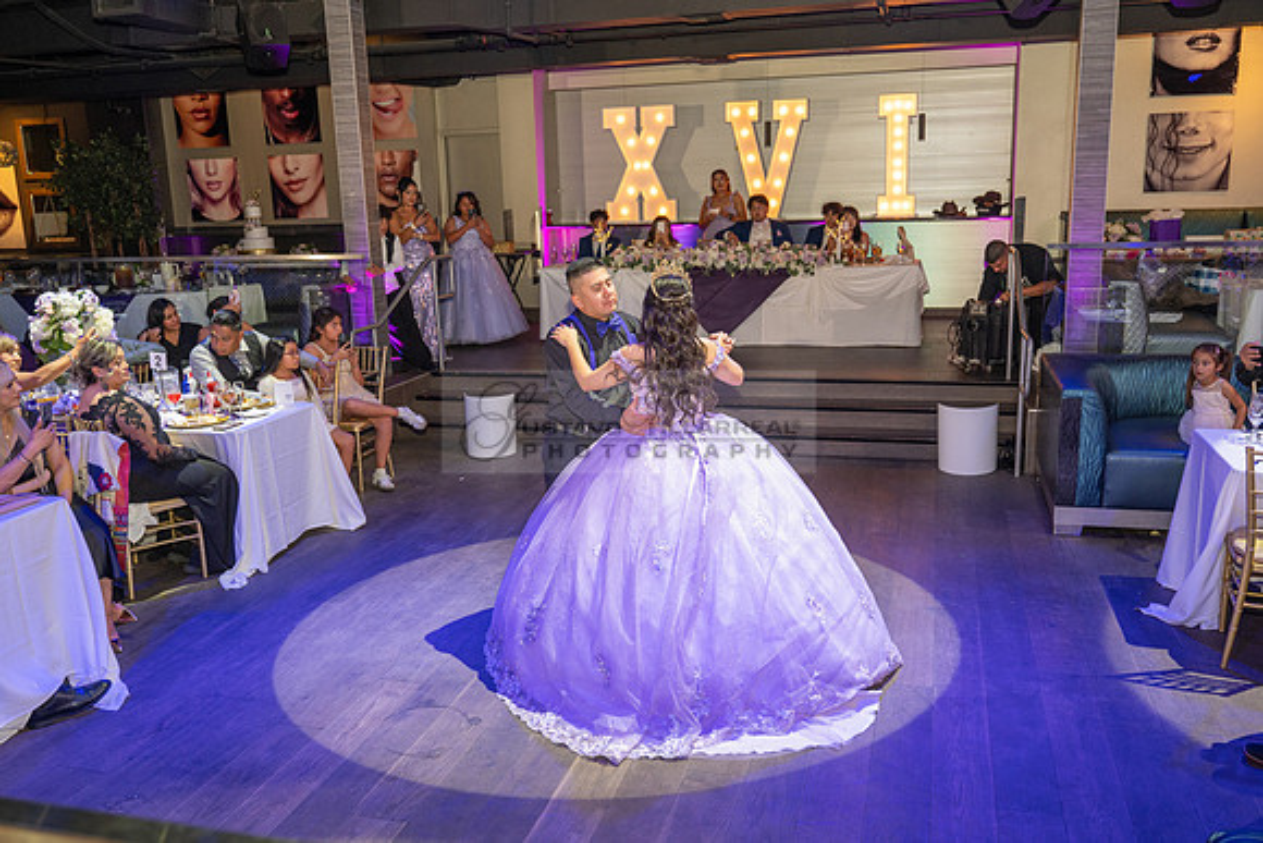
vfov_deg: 42.3
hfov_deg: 60.3
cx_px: 632
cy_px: 422
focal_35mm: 31
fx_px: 1088
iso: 1000
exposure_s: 1/125
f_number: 3.5
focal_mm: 31
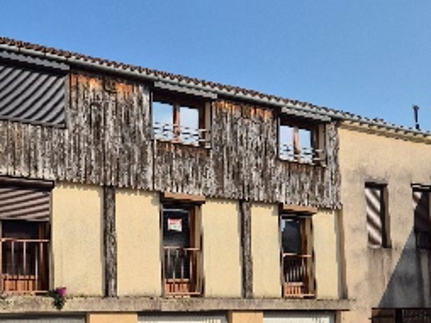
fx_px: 721
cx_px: 163
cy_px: 272
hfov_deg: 33.1
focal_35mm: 58
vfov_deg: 24.7
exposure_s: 1/2376
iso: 25
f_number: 1.8
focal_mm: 5.4
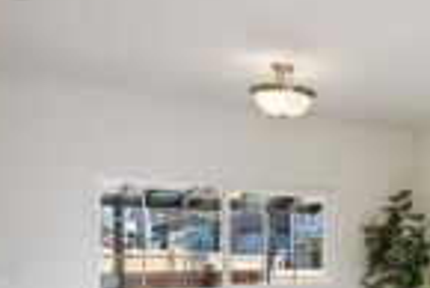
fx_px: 562
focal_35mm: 47
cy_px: 254
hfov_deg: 36.3
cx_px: 460
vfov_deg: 27.8
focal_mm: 17
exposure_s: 1/45
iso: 400
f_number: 8
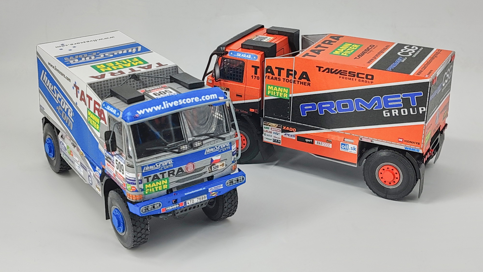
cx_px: 242
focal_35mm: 58
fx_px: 743
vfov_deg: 20.7
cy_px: 129
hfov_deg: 36.0
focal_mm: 6.12
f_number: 1.9
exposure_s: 1/100
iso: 50
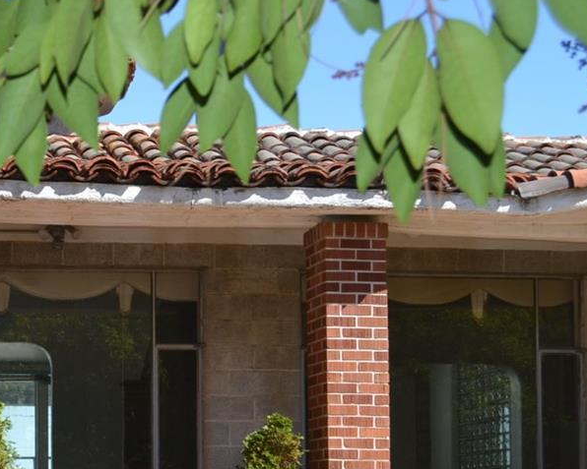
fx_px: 1477
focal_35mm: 85
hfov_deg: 21.6
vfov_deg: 17.6
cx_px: -7
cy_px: 474
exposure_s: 1/200
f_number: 5.6
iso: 100
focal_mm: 24
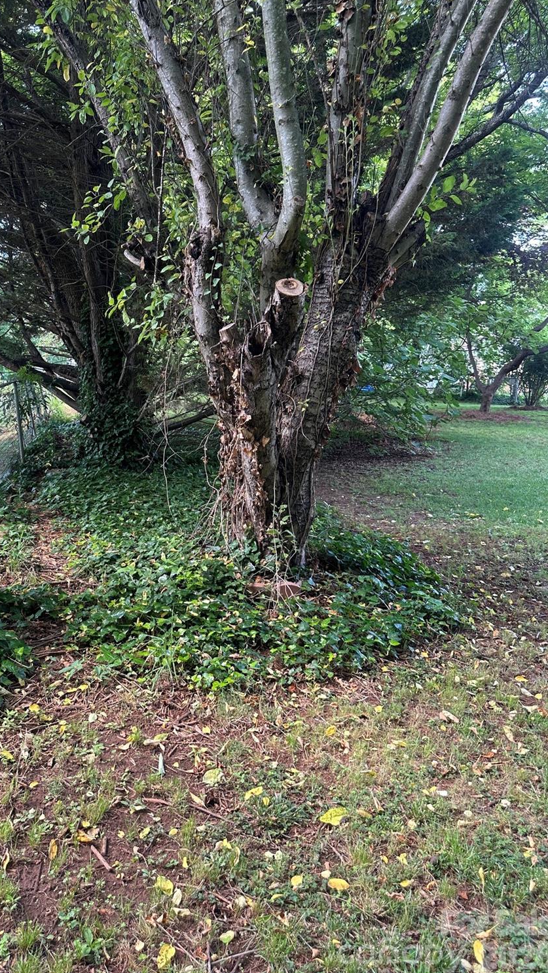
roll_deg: -3.0
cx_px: 181
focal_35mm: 27
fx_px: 697
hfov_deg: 42.3
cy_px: 480
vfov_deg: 69.8
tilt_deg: -7.0
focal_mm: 6.86
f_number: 1.78
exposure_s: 1/121
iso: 100
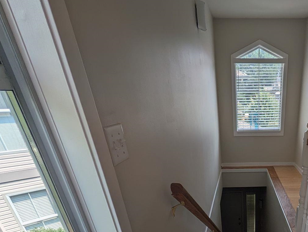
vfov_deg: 50.1
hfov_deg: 66.6
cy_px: 222
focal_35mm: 23
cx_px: 249
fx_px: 205
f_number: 1.7
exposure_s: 1/1083
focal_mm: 2.02
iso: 56
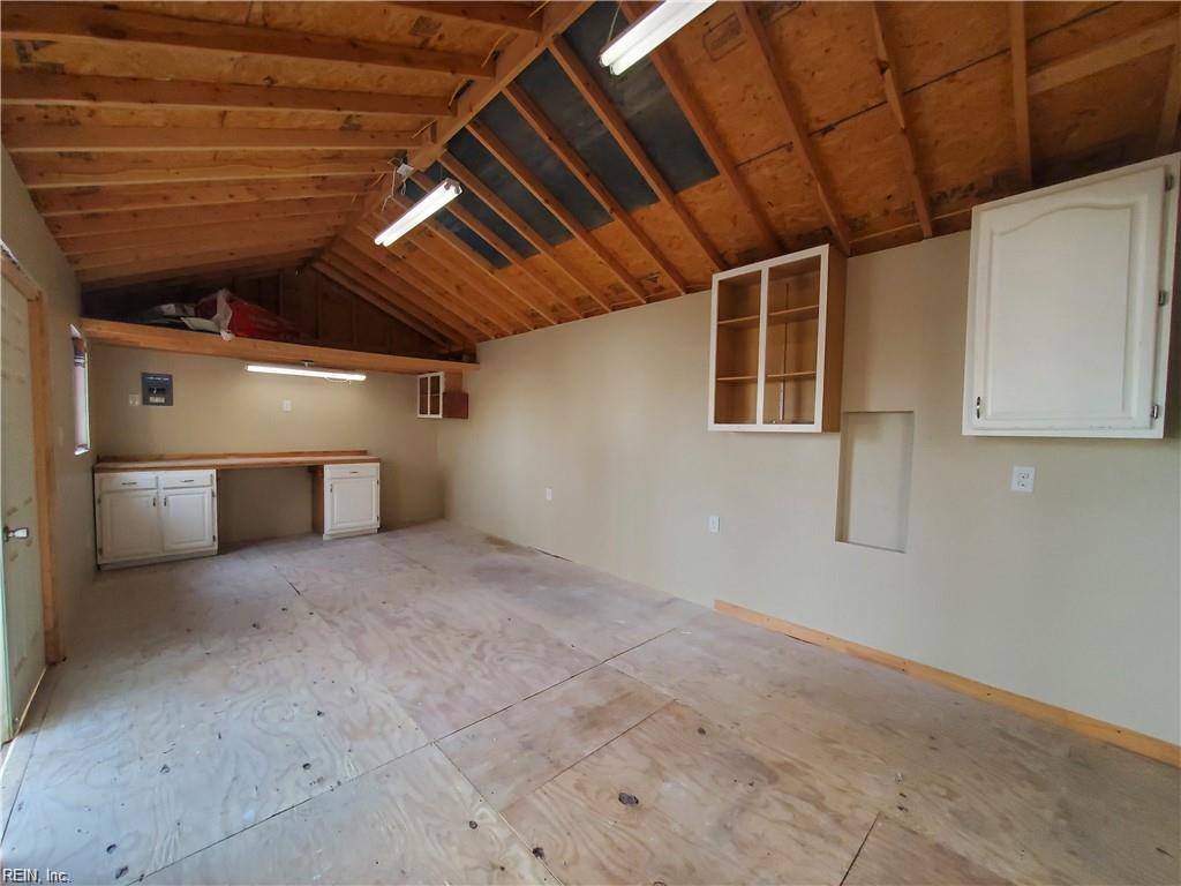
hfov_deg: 106.2
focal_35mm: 13
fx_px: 444
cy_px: 443
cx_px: 590
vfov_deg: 89.9
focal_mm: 1.8
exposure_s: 1/60
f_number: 2.2
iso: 320
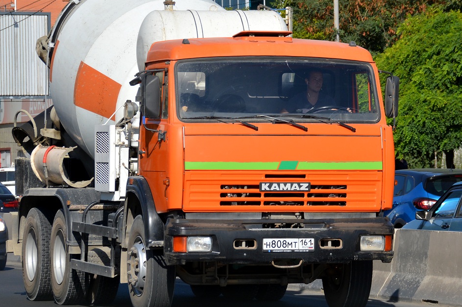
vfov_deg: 6.9
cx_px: 239
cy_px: 131
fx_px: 2560
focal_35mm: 200
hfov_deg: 10.3
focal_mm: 105
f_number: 7.1
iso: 400
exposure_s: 1/1600
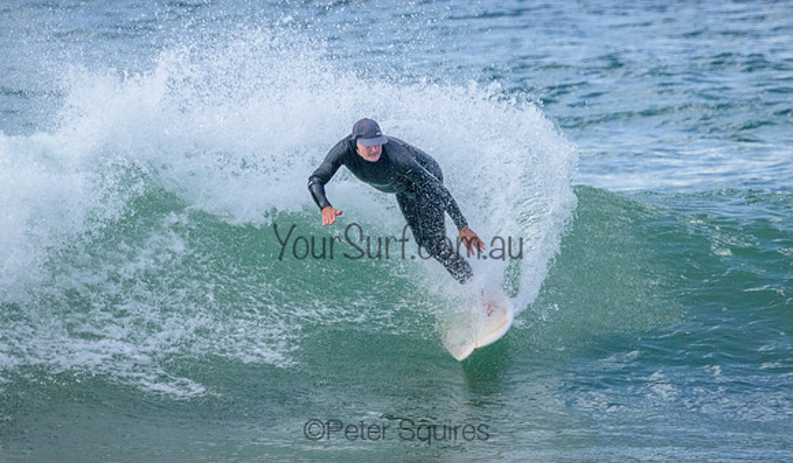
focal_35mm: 1049
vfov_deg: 1.2
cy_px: 129
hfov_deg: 2.0
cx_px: 383
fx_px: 22276
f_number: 11
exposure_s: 1/1250
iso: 4000
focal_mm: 800
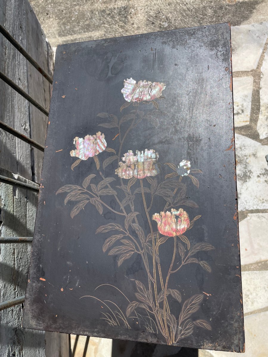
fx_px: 268
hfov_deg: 53.1
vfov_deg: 67.3
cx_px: 134
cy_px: 178
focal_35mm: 26
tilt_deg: -76.6
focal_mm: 4.2
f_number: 1.6
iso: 32
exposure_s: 1/4132
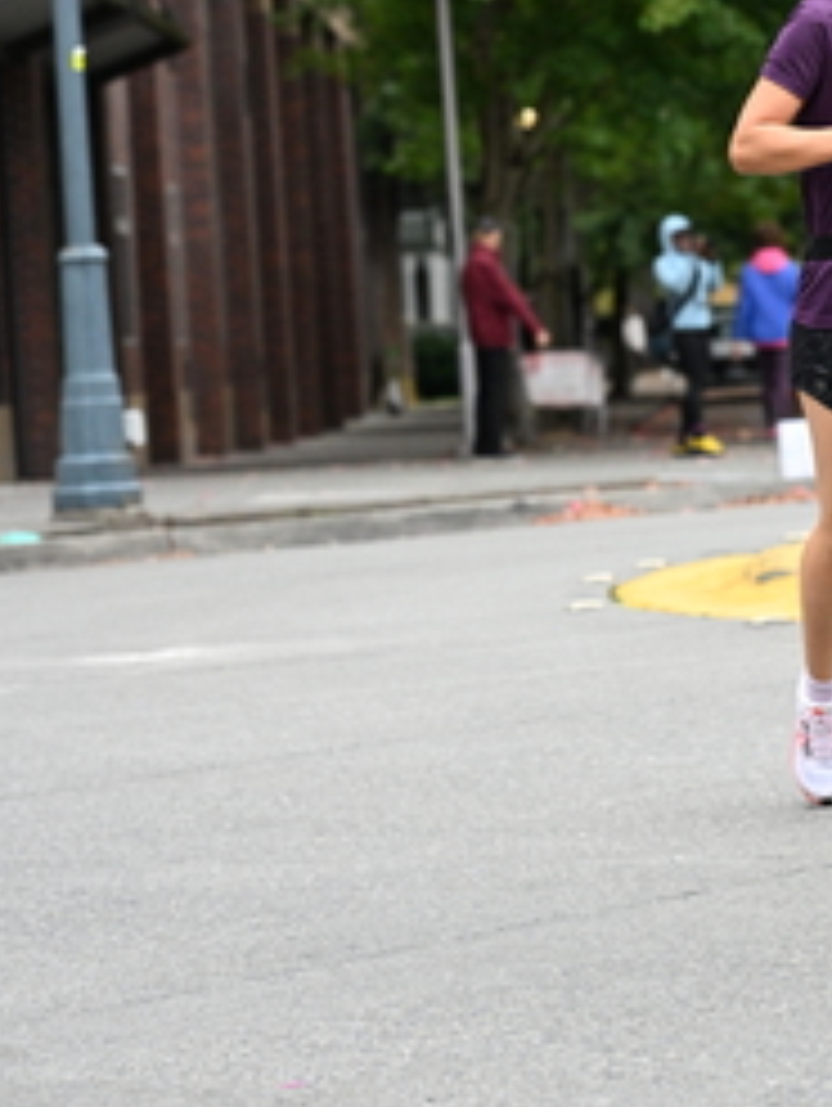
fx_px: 5630
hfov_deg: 8.4
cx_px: 641
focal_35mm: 176
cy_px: 320
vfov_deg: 11.2
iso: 1600
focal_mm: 82
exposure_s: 1/800
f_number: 4
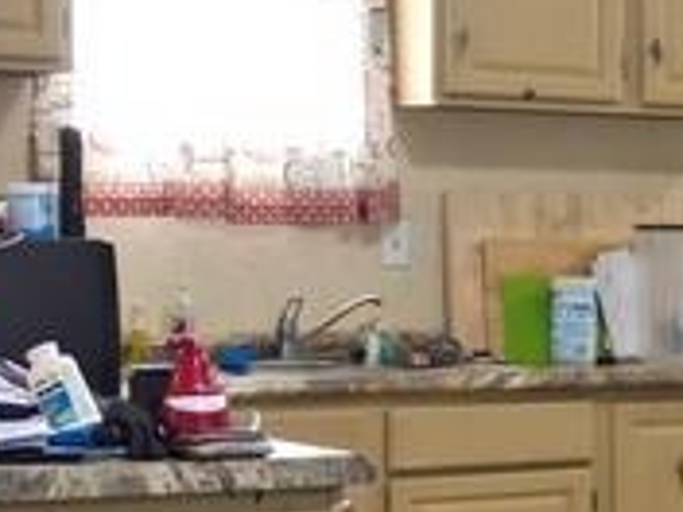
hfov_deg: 13.1
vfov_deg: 10.6
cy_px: 349
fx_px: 2762
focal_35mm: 140
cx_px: 1125
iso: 400
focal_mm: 6.72
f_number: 1.7
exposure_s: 1/15
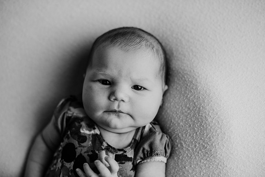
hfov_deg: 39.6
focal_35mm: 50
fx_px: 368
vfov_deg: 27.0
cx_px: 132
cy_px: 88
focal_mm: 50
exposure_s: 1/160
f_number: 2.5
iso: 100
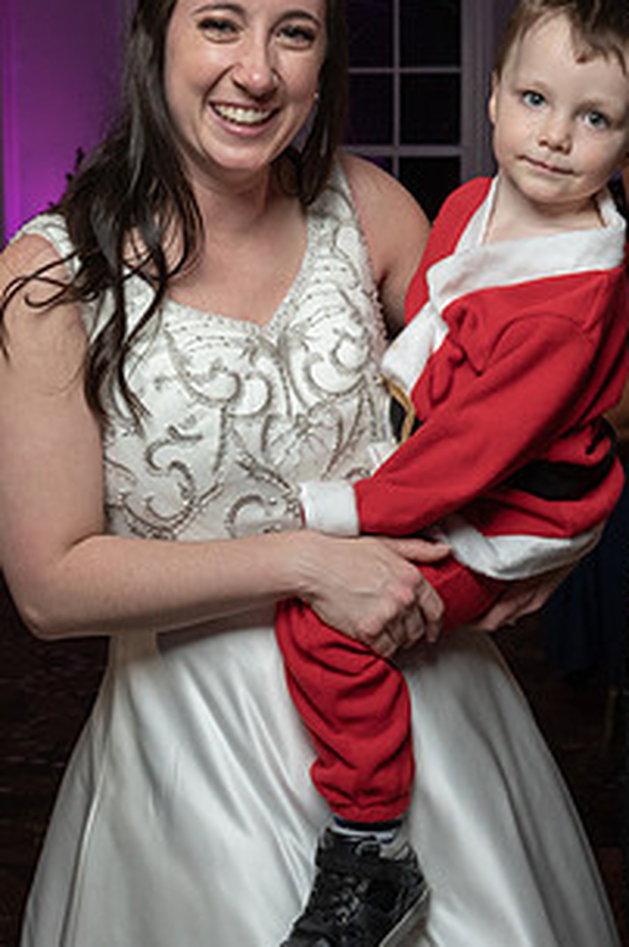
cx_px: 378
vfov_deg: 26.6
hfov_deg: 17.9
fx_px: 1996
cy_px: 387
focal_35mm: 76
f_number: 5.6
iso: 2000
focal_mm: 31
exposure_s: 1/200
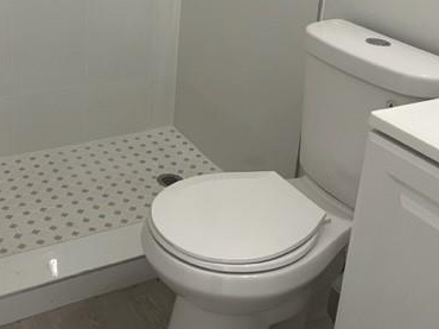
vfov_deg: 31.2
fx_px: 570
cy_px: 56
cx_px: 146
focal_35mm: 45
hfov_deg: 41.5
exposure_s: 1/60
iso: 125
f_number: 1.6
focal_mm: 4.2
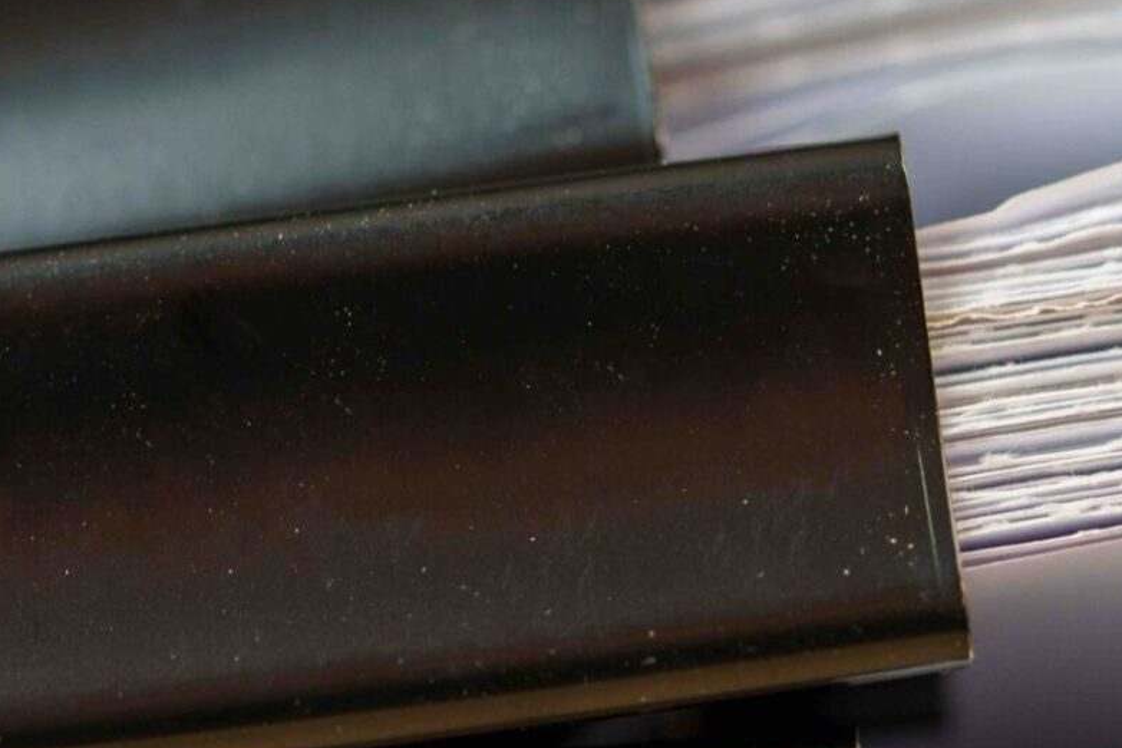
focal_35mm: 221
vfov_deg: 6.2
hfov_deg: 9.3
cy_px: 485
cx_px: 217
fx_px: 6886
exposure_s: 1/100
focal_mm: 90
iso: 400
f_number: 2.8
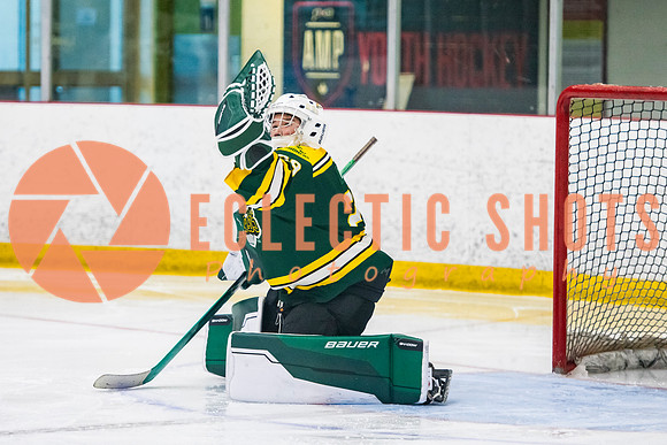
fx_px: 4334
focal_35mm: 234
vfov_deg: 5.9
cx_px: 265
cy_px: 192
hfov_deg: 8.8
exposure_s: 1/640
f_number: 3.2
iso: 2500
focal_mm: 145
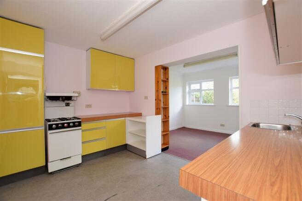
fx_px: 126
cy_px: 100
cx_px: 151
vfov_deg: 77.3
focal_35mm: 15
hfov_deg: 100.4
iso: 400
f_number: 6.3
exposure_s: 1/50
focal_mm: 10
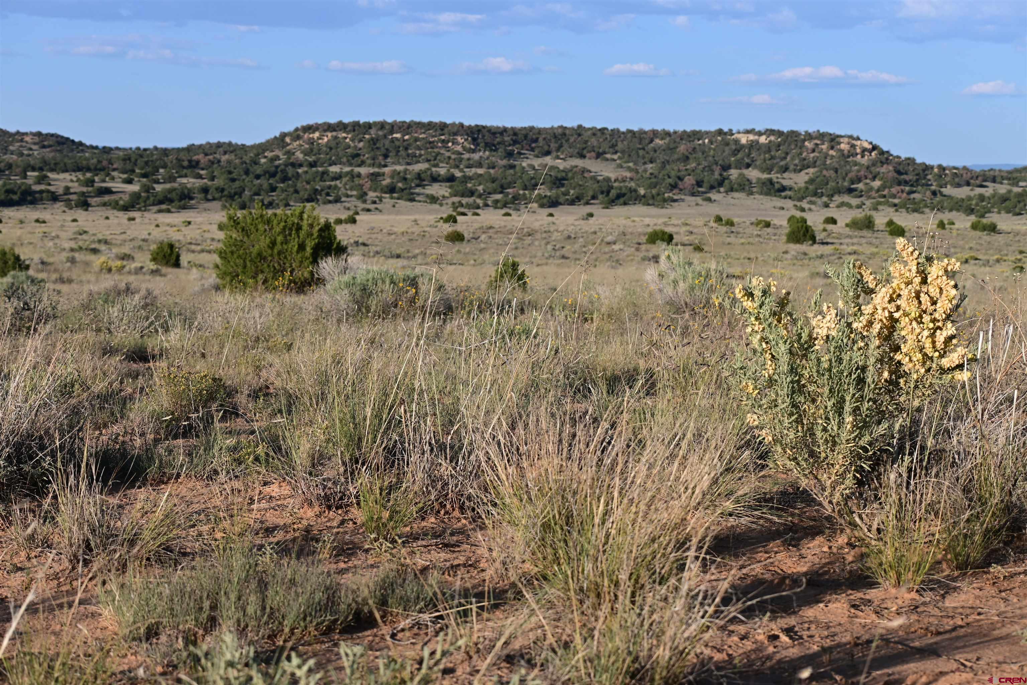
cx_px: 514
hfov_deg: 26.5
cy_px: 342
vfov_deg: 17.8
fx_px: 2182
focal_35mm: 76
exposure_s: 1/250
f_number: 8
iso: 125
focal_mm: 51
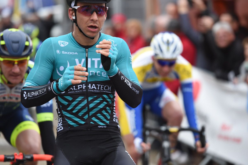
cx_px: 124
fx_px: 1239
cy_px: 82
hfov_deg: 11.4
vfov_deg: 7.6
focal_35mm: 180
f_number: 3.2
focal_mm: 180
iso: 1600
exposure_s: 1/1000
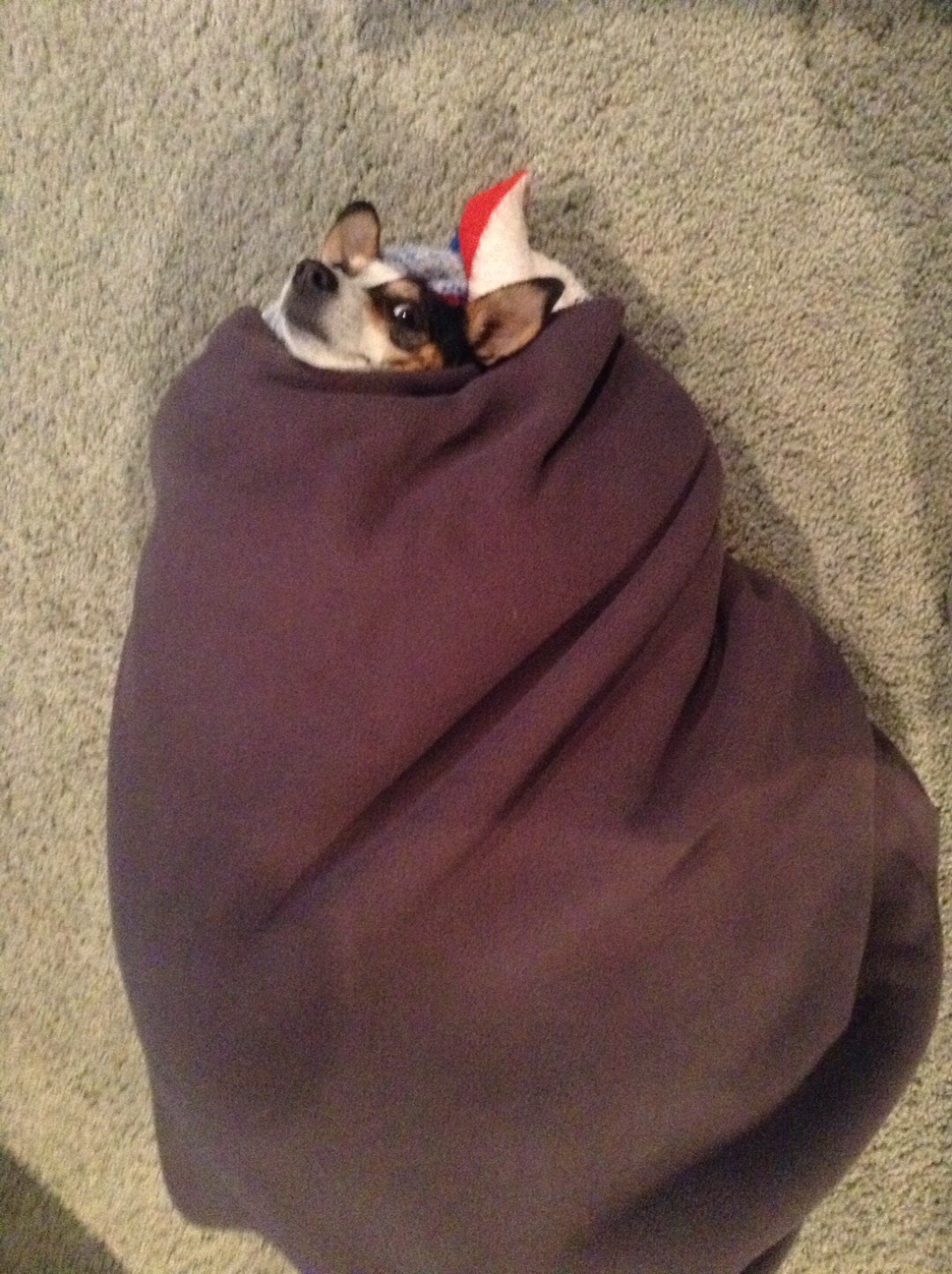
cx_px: 476
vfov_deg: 55.4
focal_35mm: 33
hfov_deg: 42.8
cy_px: 637
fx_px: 1213
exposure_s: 1/15
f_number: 2.4
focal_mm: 3.3
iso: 640
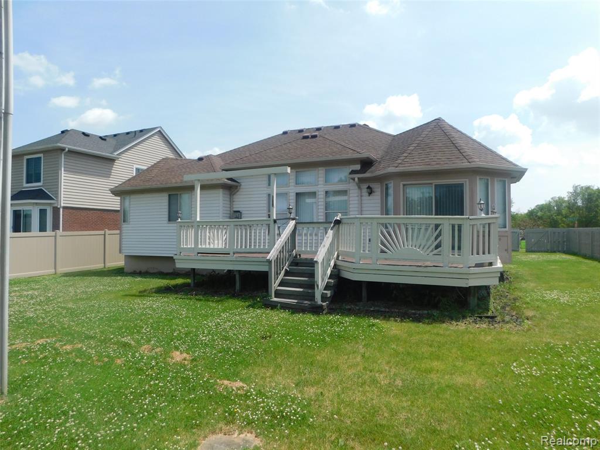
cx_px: 300
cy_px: 225
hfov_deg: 73.9
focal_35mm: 23
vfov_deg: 58.9
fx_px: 399
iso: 125
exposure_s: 1/1500
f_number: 3
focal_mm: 4
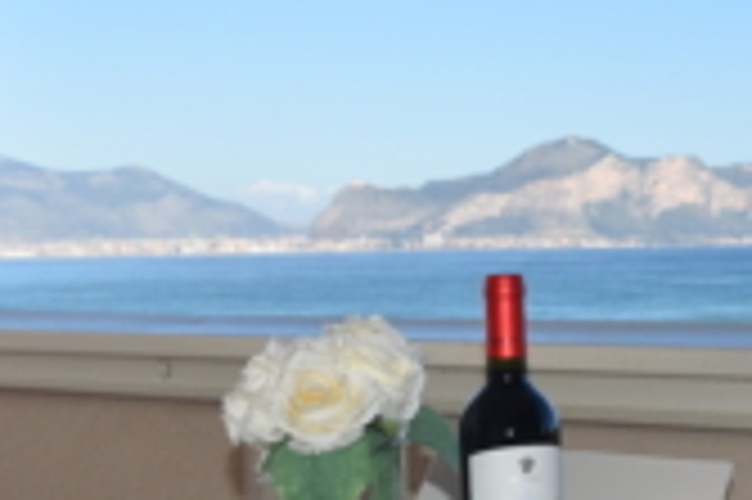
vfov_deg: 13.0
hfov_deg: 19.5
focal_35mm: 105
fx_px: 2191
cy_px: 311
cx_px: 446
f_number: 10
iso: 100
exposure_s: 1/200
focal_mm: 26
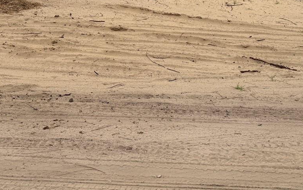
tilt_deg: -6.1
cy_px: -1
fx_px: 438
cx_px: 156
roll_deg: -0.5
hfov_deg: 38.2
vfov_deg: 23.4
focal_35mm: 53
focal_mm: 6.76
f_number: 1.78
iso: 64
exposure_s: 1/276
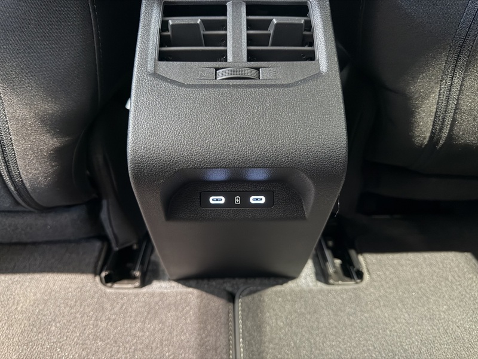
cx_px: 239
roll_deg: -0.6
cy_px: 180
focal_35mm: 24
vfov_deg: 56.8
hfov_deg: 71.6
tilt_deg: -28.7
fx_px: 331
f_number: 1.78
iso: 1600
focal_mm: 6.76
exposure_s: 1/17
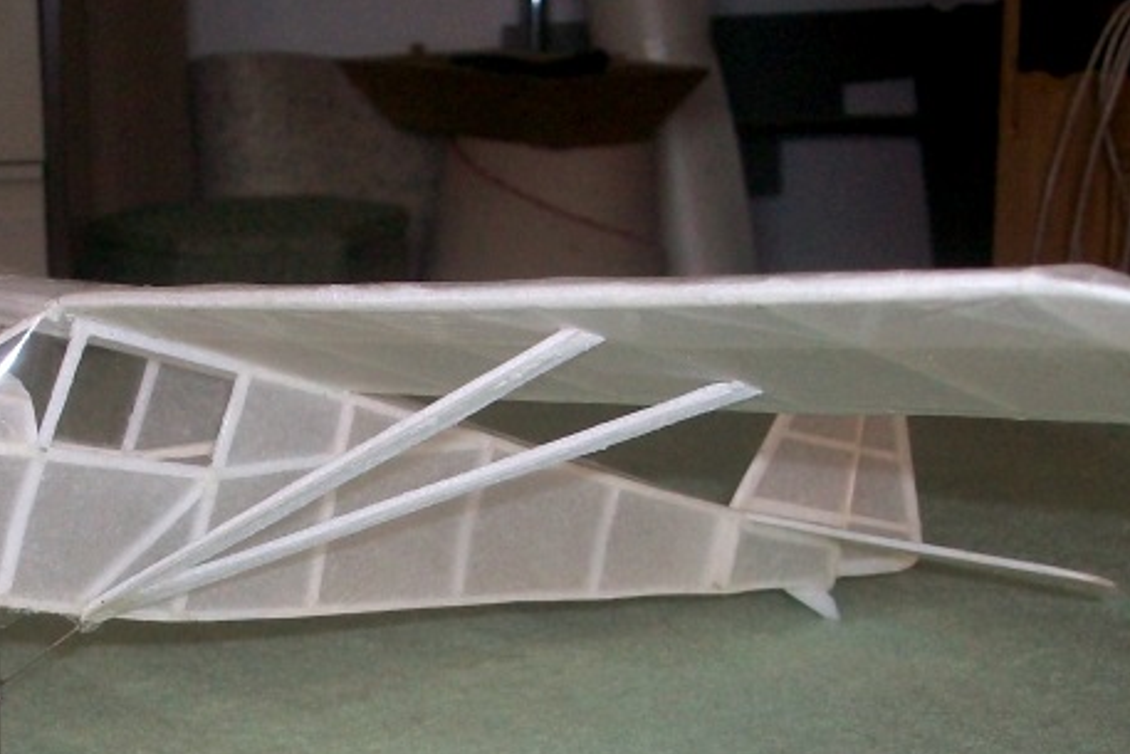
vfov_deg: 23.2
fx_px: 1821
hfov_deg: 34.4
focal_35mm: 58
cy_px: 551
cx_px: 477
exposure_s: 1/60
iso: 120
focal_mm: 5.7
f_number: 2.8
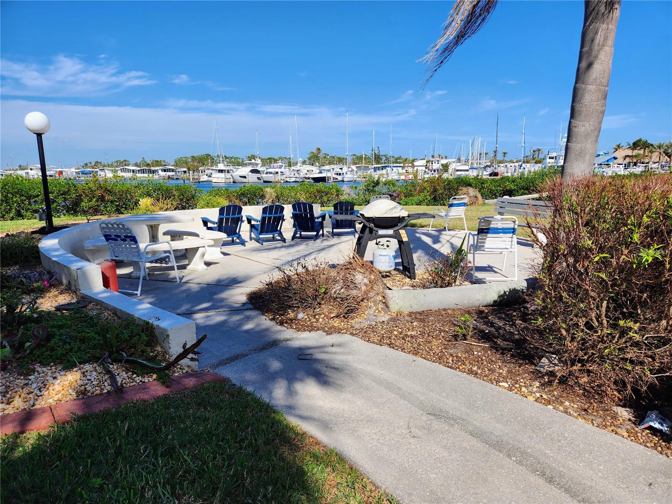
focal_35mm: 23
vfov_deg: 58.9
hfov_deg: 73.9
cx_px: 336
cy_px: 252
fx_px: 446
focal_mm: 5.4
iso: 20
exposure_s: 1/1542
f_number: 1.8
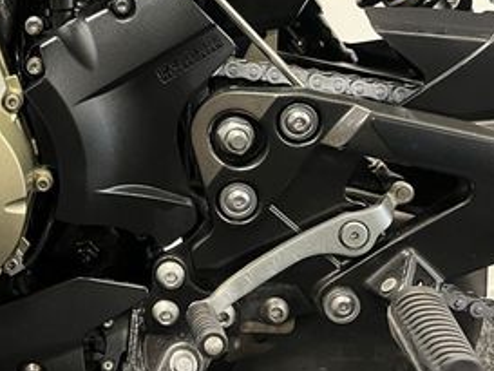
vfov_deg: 23.1
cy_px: 5
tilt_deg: -1.2
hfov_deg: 30.9
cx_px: 100
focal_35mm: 61
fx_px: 871
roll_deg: +0.0
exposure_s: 1/33
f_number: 1.6
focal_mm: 5.1
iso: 500
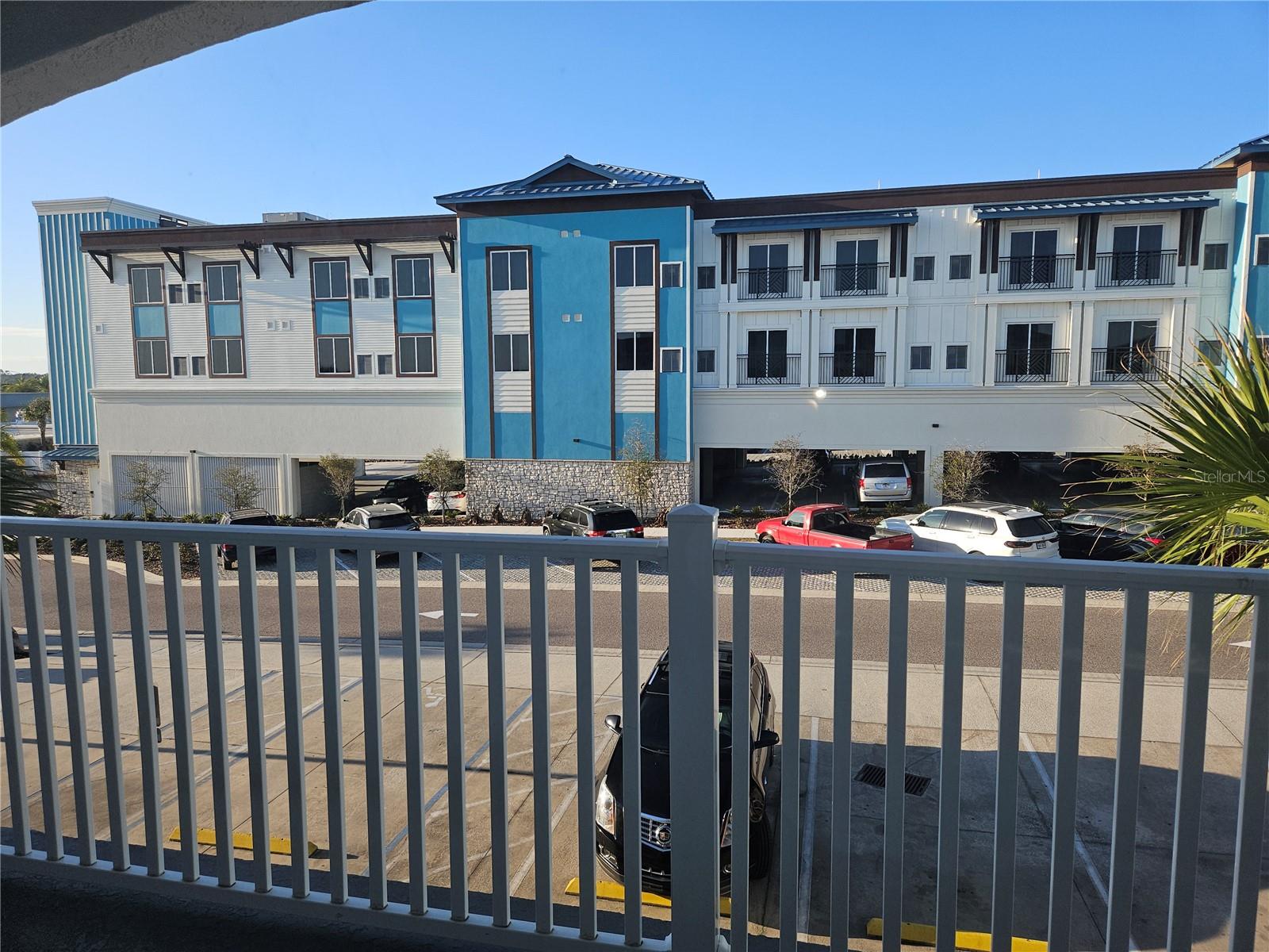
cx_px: 634
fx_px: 843
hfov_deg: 73.9
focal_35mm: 23
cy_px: 476
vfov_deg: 58.9
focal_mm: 5.4
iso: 25
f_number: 1.8
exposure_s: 1/746
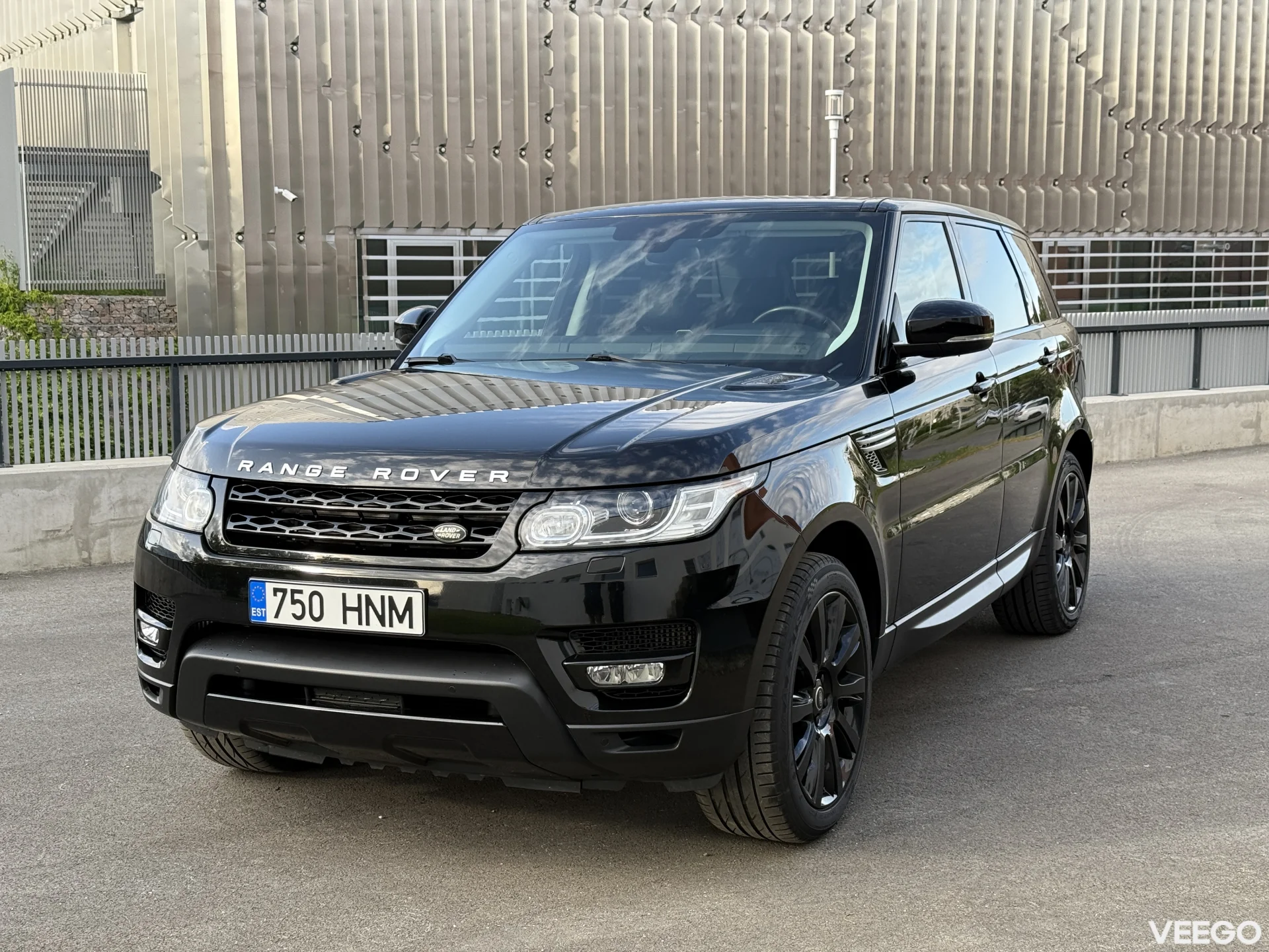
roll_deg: +0.0
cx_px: 634
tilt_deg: -7.0
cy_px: 476
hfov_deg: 39.7
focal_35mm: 48
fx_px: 1760
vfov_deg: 30.3
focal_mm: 6.76
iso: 64
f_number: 1.78
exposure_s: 1/493
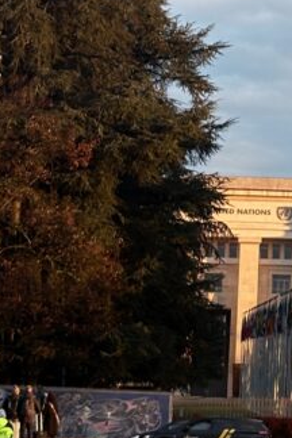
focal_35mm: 171
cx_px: 446
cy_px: 139
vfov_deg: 12.0
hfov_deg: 7.9
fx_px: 2080
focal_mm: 5.96
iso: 32
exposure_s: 1/190
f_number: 1.6
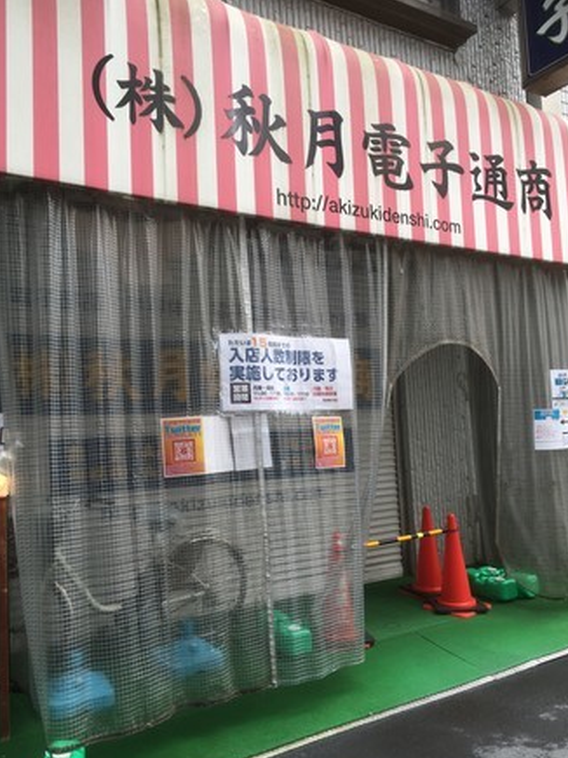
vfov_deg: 60.0
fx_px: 657
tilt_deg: +4.3
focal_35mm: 30
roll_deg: +5.2
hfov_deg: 46.8
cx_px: 286
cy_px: 389
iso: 25
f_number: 2.2
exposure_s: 1/190
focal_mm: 4.15
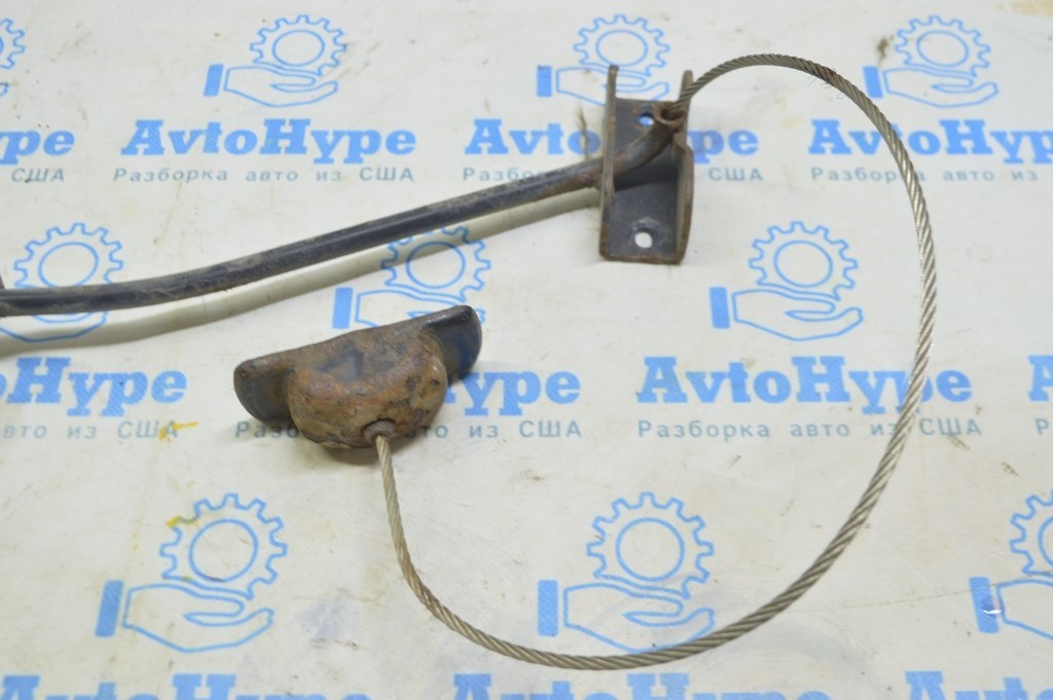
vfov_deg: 31.8
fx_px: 1227
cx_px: 526
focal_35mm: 42
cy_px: 350
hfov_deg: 46.4
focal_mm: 28
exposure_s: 1/20
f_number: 5.6
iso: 400
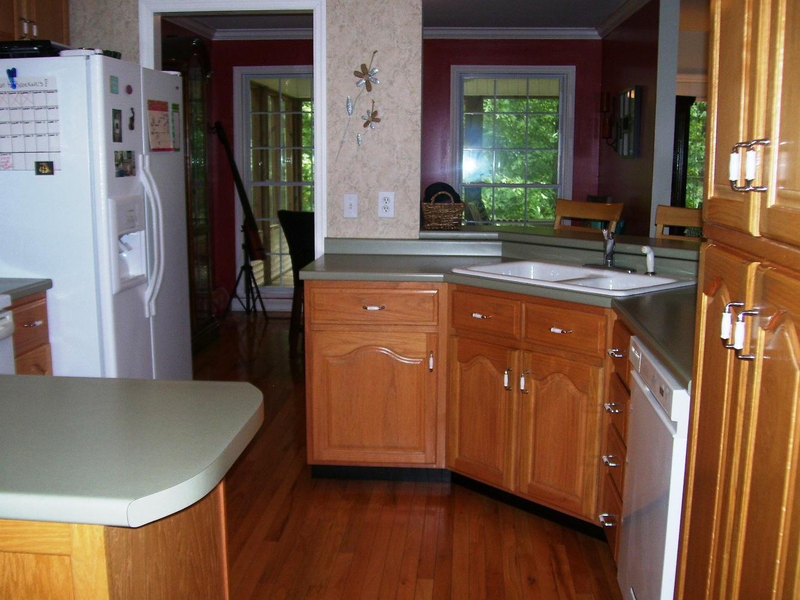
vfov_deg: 38.7
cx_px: 400
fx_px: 855
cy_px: 300
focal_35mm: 37
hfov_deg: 50.1
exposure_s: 1/60
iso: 80
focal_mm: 6
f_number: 2.7
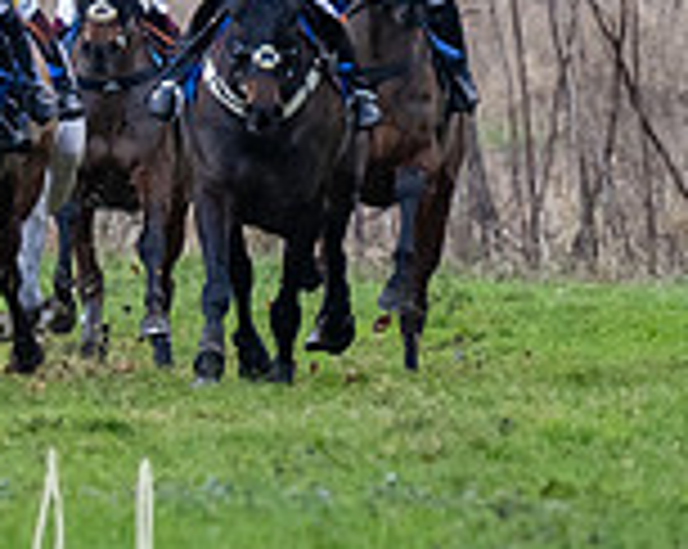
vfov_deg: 0.8
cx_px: -120
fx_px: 38252
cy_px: 122
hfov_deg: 1.0
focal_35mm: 1881
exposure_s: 1/1000
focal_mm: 260
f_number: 4
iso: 1000
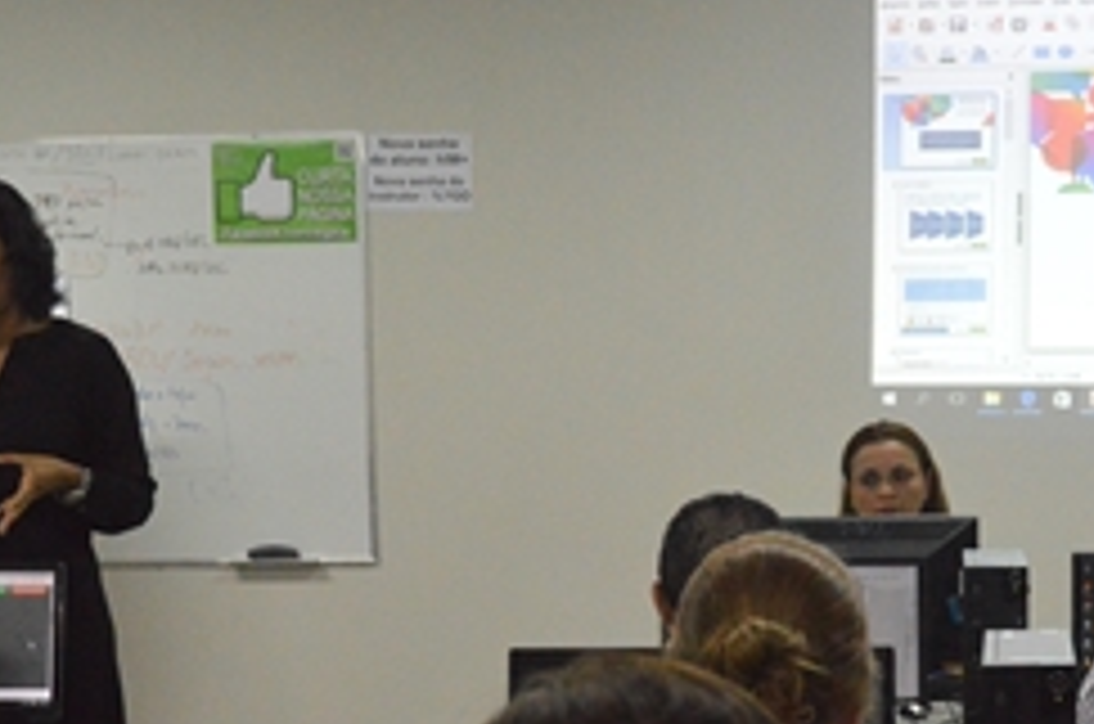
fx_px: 2699
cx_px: 792
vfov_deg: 15.2
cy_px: 623
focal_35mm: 89
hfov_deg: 22.7
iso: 6400
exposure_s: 1/320
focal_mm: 32
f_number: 5.6
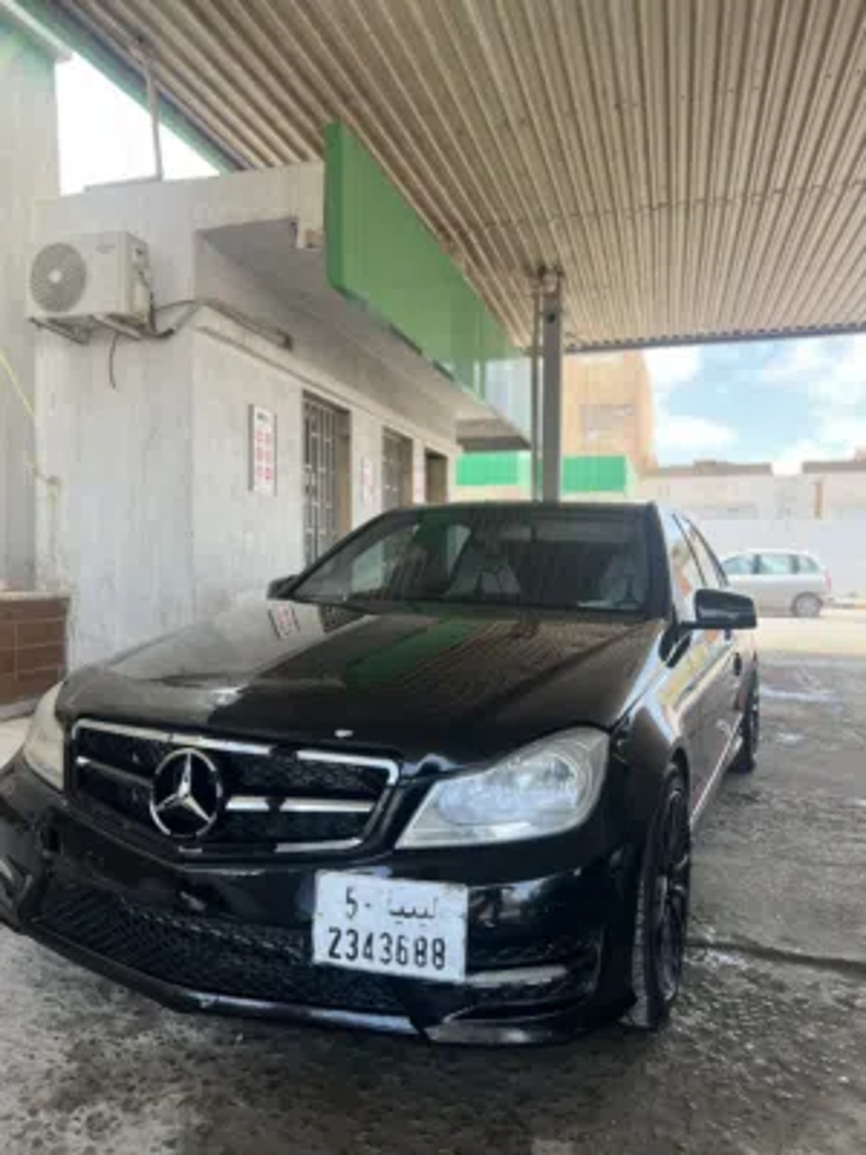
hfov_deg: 53.1
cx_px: 433
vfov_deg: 67.3
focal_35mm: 26
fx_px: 867
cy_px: 578
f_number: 1.5
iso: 50
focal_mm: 5.7
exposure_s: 1/466
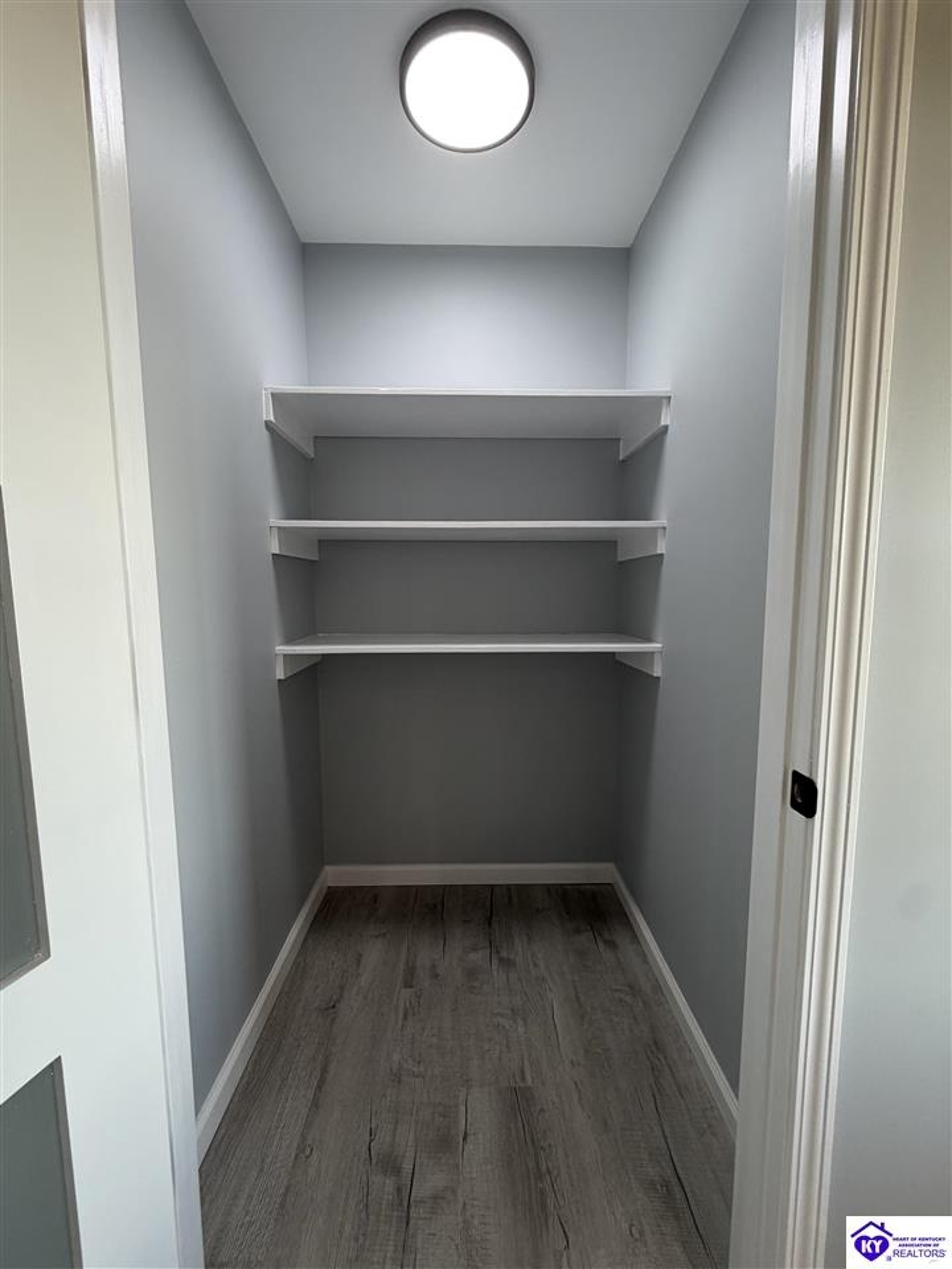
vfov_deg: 102.1
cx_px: 476
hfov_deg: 85.7
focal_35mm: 14
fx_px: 513
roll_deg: -0.5
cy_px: 634
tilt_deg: -6.4
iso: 125
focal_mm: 2.22
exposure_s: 1/120
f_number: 2.2
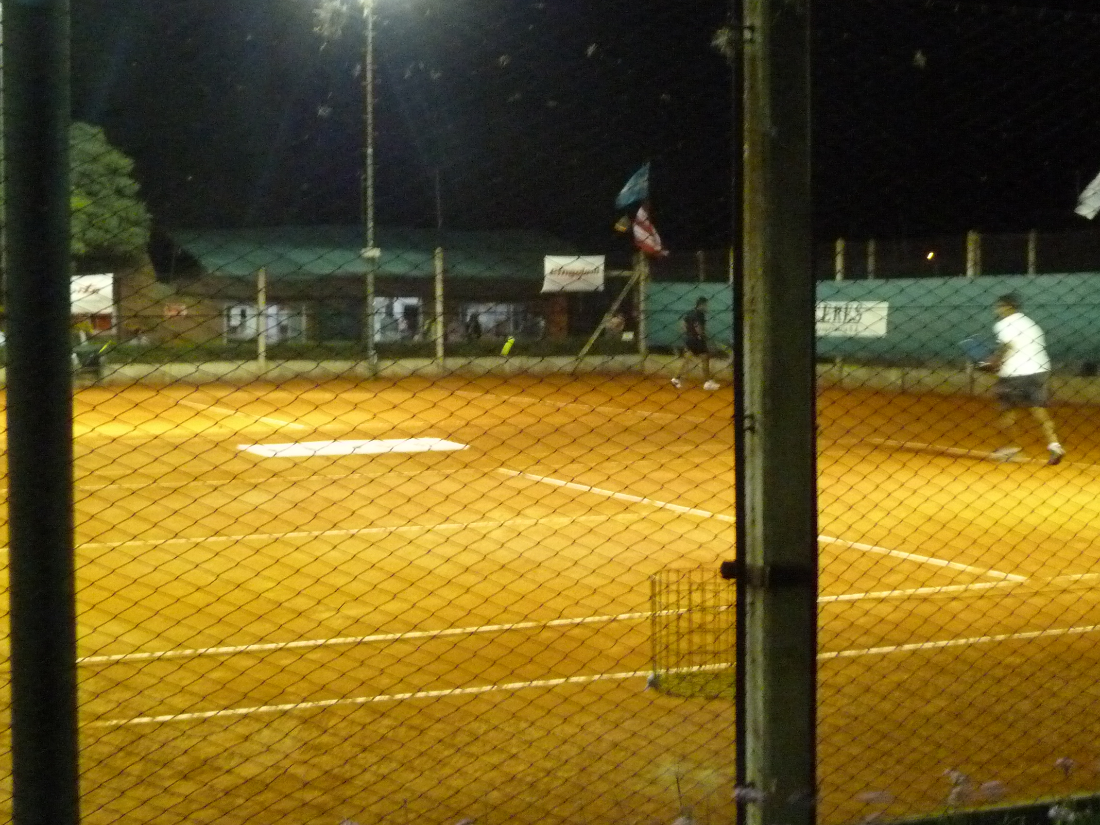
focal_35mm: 57
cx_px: 542
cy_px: 373
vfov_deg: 25.6
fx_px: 1811
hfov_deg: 33.8
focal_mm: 7.6
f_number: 3.2
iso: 800
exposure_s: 1/13
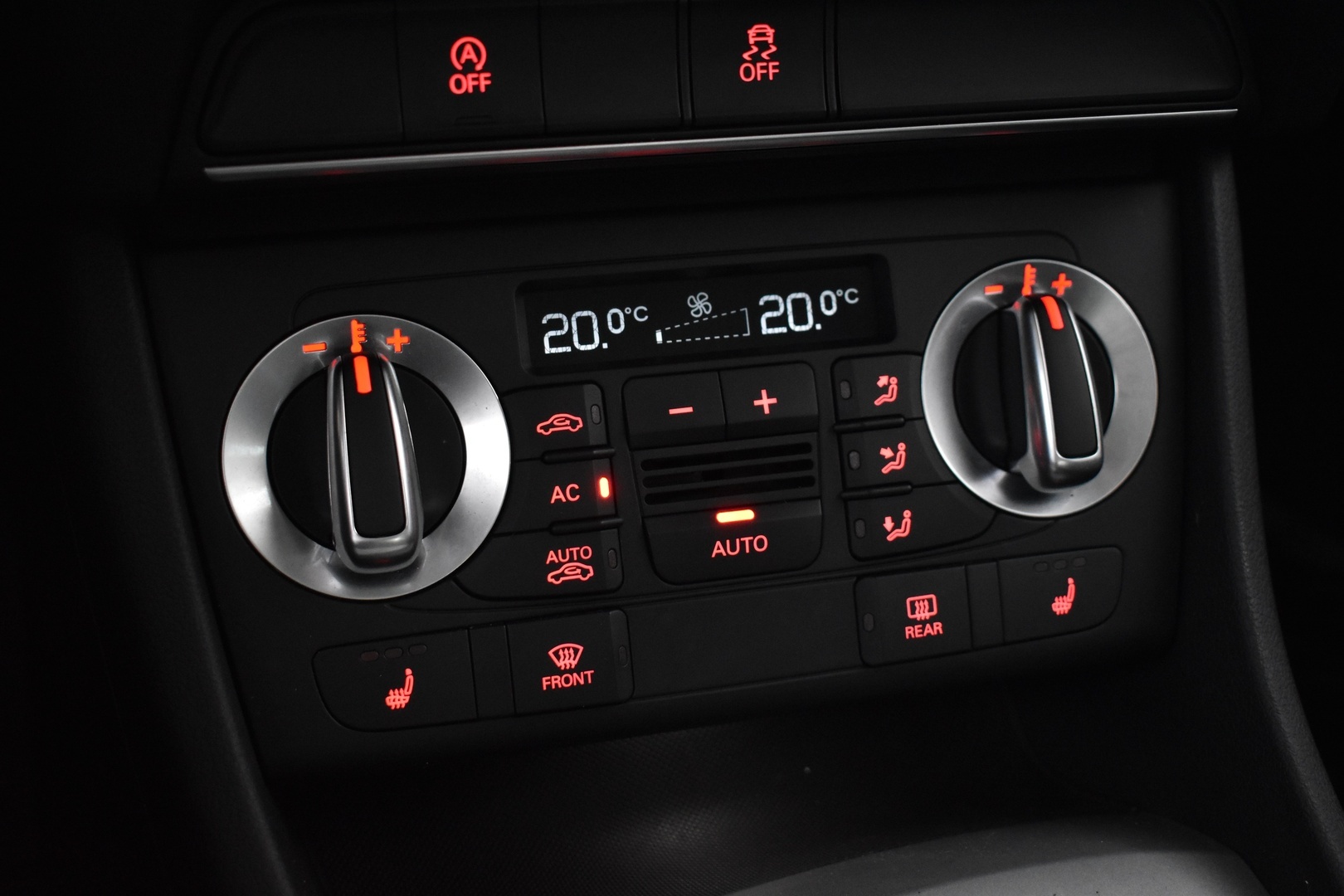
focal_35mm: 45
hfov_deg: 43.6
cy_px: 448
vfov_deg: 29.9
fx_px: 1680
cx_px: 672
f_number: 4.2
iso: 3200
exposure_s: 1/25
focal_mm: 30
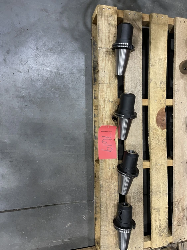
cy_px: 125
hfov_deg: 54.9
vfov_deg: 69.4
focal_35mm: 25
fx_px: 180
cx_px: 94
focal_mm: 5.1
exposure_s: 1/60
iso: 320
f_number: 1.6
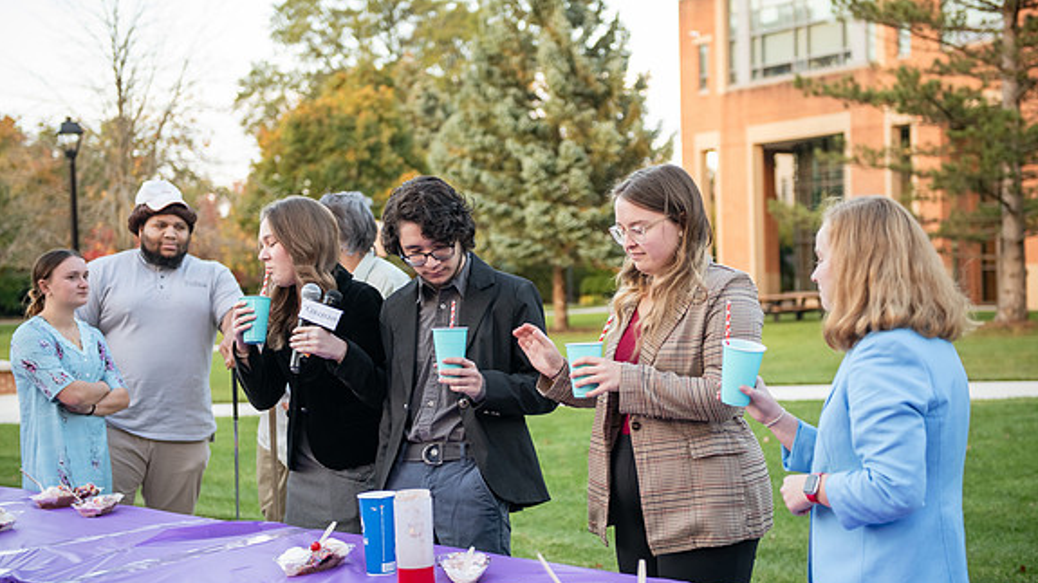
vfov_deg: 21.8
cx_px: 522
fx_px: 1513
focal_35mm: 55
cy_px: 319
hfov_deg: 37.9
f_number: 2.8
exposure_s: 1/320
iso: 1000
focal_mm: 52
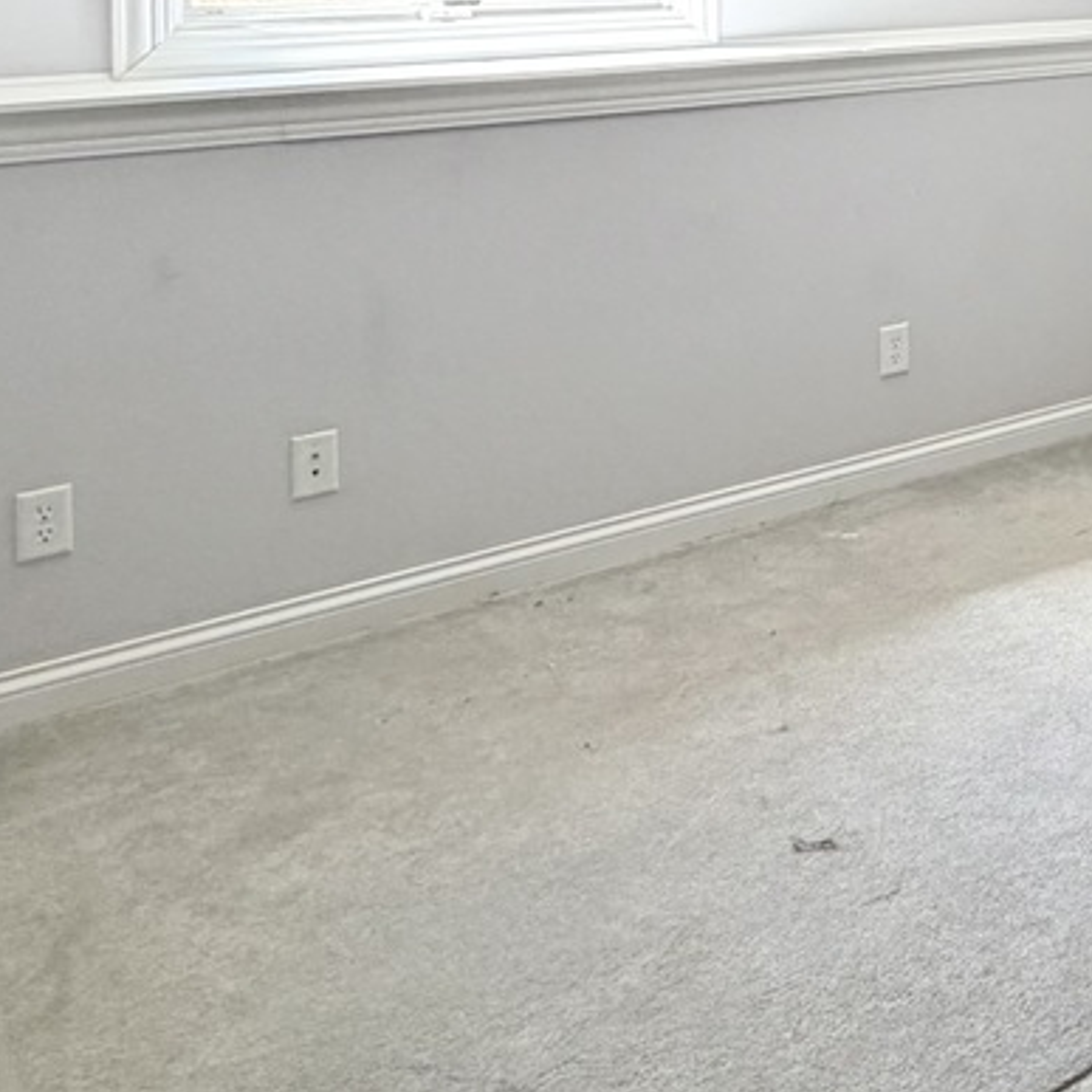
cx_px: 1431
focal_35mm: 46
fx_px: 1642
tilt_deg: +1.1
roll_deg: +0.2
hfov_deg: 29.4
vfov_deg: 32.4
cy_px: -104
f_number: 2.2
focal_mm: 2.22
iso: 200
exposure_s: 1/60
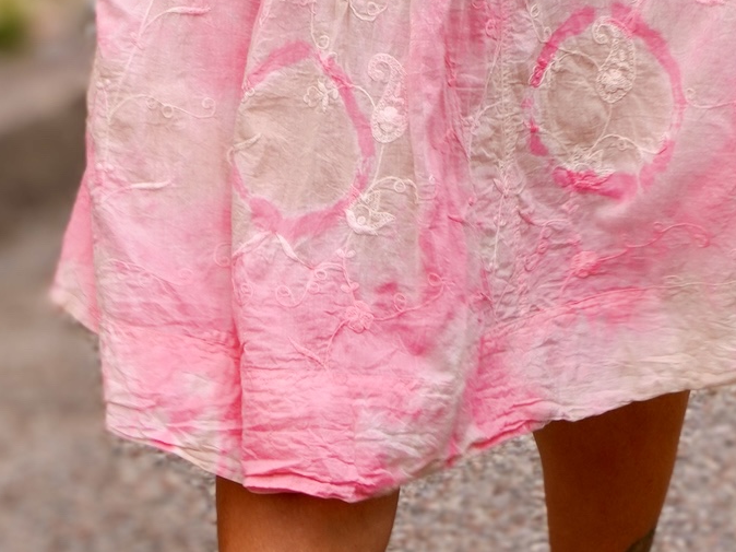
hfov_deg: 7.2
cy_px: -137
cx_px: 467
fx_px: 5824
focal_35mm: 274
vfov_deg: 5.4
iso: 100
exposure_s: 1/320
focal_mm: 50
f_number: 5.6
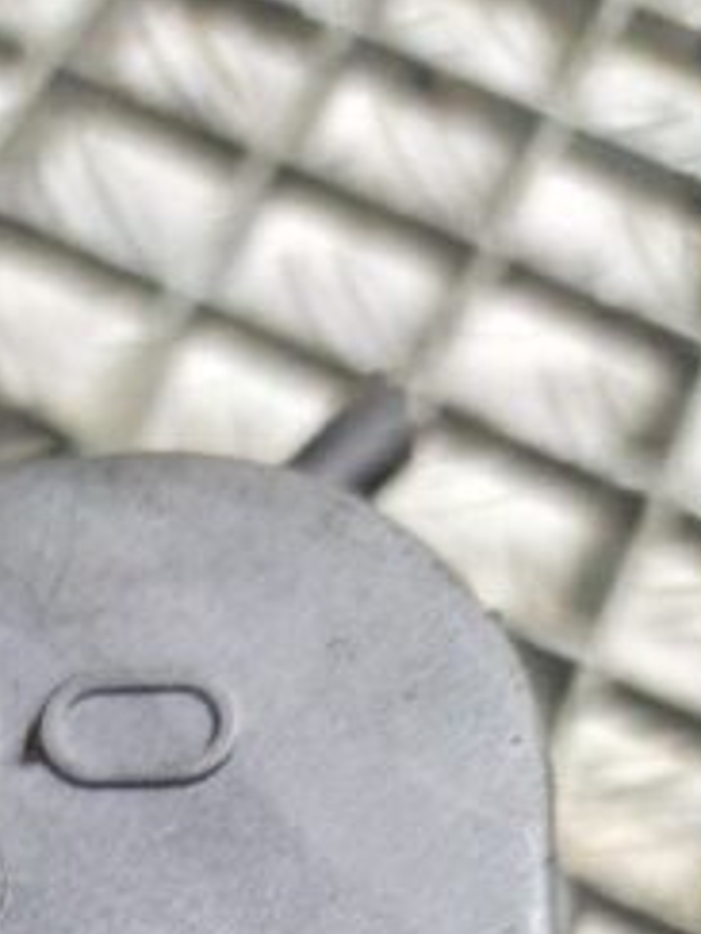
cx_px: -425
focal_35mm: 82
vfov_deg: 19.8
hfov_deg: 16.1
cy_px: 1501
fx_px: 2214
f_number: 1.8
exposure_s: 1/50
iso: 400
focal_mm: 5.23
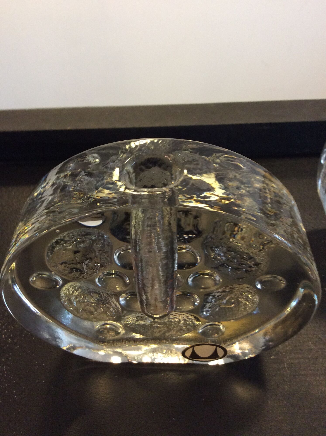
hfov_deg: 44.1
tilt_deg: -48.1
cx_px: 163
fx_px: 403
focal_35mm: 32
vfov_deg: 56.9
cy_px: 218
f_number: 2.4
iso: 160
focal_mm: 3.3
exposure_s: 1/25
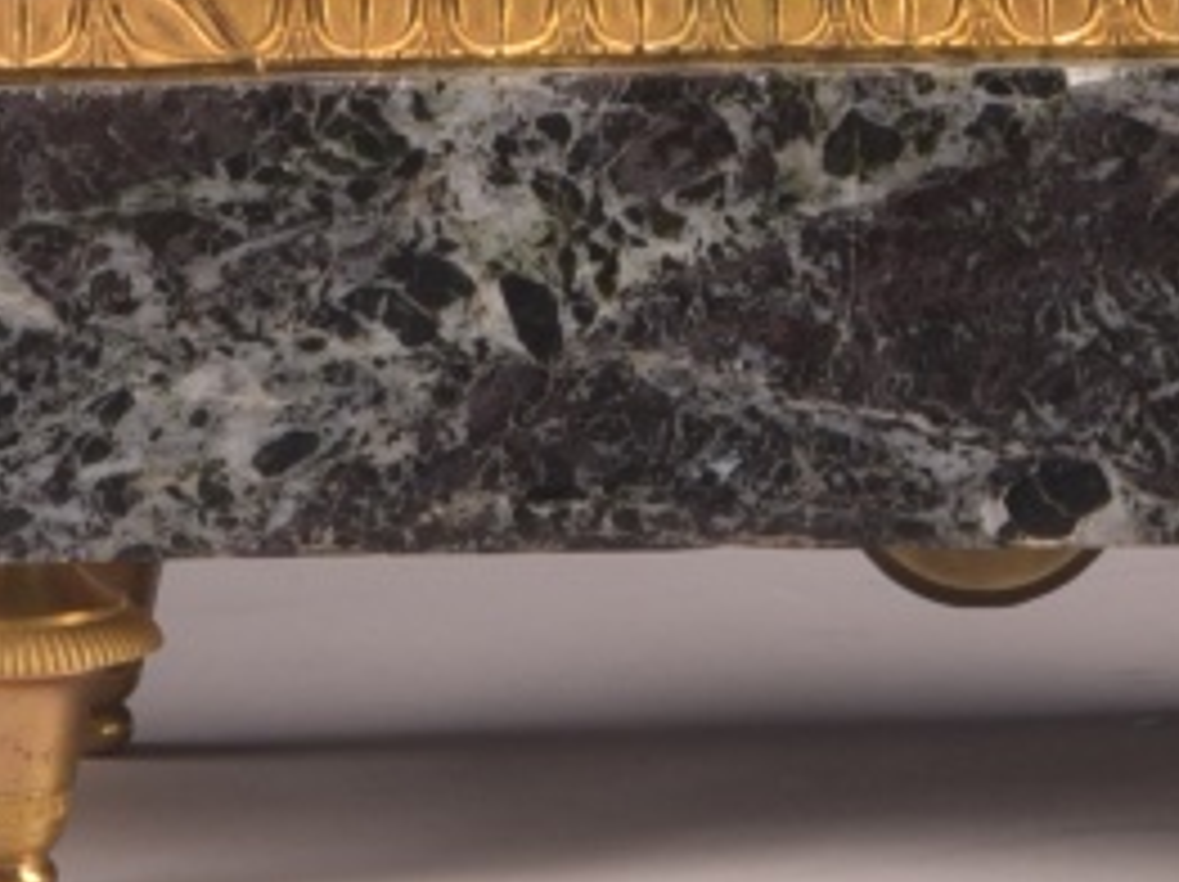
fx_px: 18750
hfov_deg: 3.6
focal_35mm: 551
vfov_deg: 2.7
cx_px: 992
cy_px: -1647
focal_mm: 125
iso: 400
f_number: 25
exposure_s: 1/125
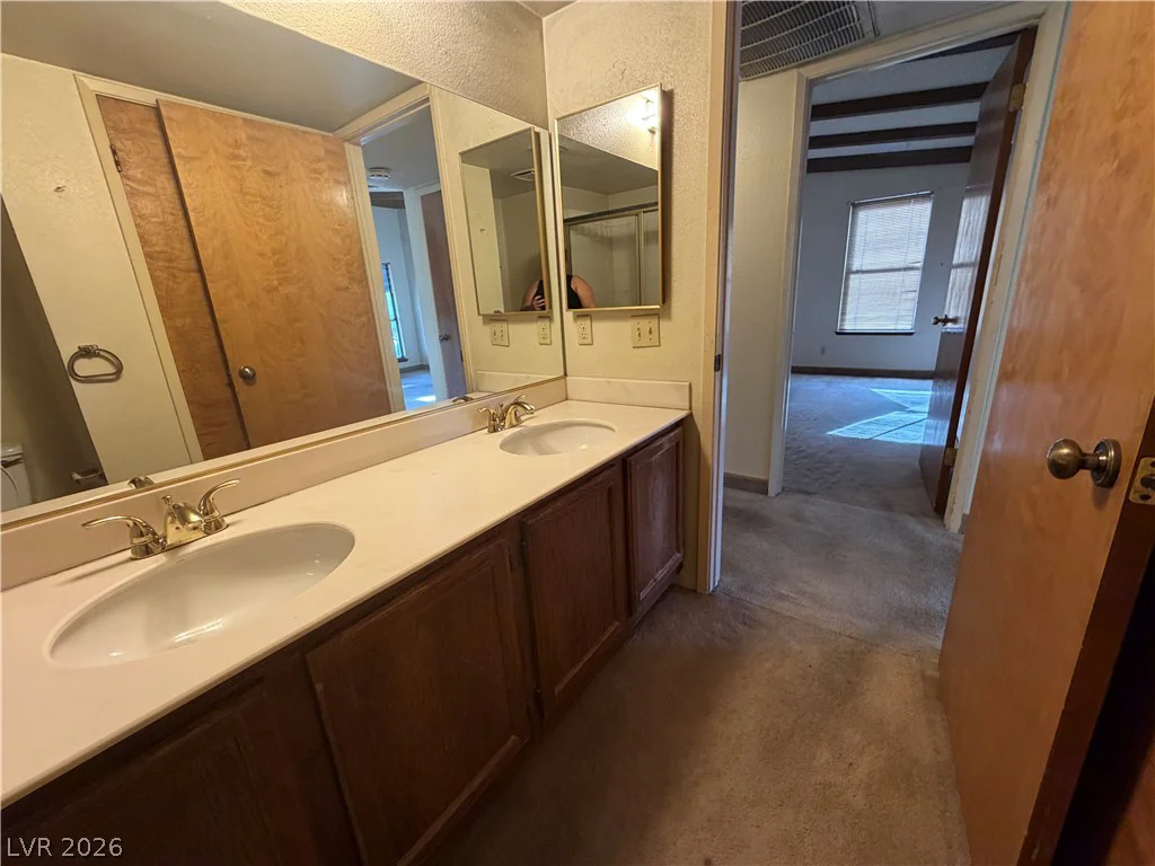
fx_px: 467
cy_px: 433
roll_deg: +3.1
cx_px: 578
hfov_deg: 102.1
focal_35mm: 14
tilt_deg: -14.8
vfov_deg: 85.7
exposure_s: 1/60
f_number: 2.2
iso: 320
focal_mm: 2.22
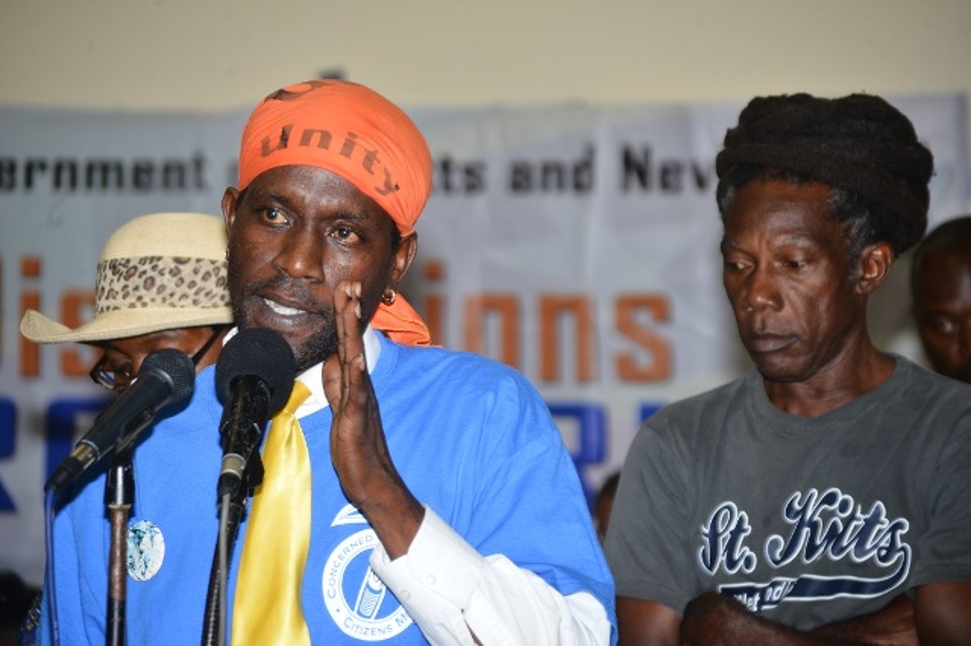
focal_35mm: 200
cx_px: 486
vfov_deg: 6.9
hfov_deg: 10.3
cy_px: 323
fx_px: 5391
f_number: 6
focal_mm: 200
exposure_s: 1/60
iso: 500
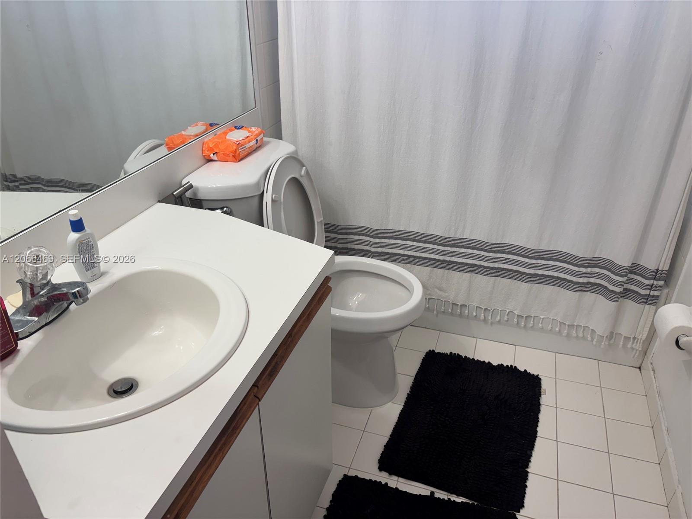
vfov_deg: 53.1
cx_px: 346
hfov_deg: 67.3
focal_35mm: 26
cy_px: 260
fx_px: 520
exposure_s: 1/120
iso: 64
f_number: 1.6
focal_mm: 5.96
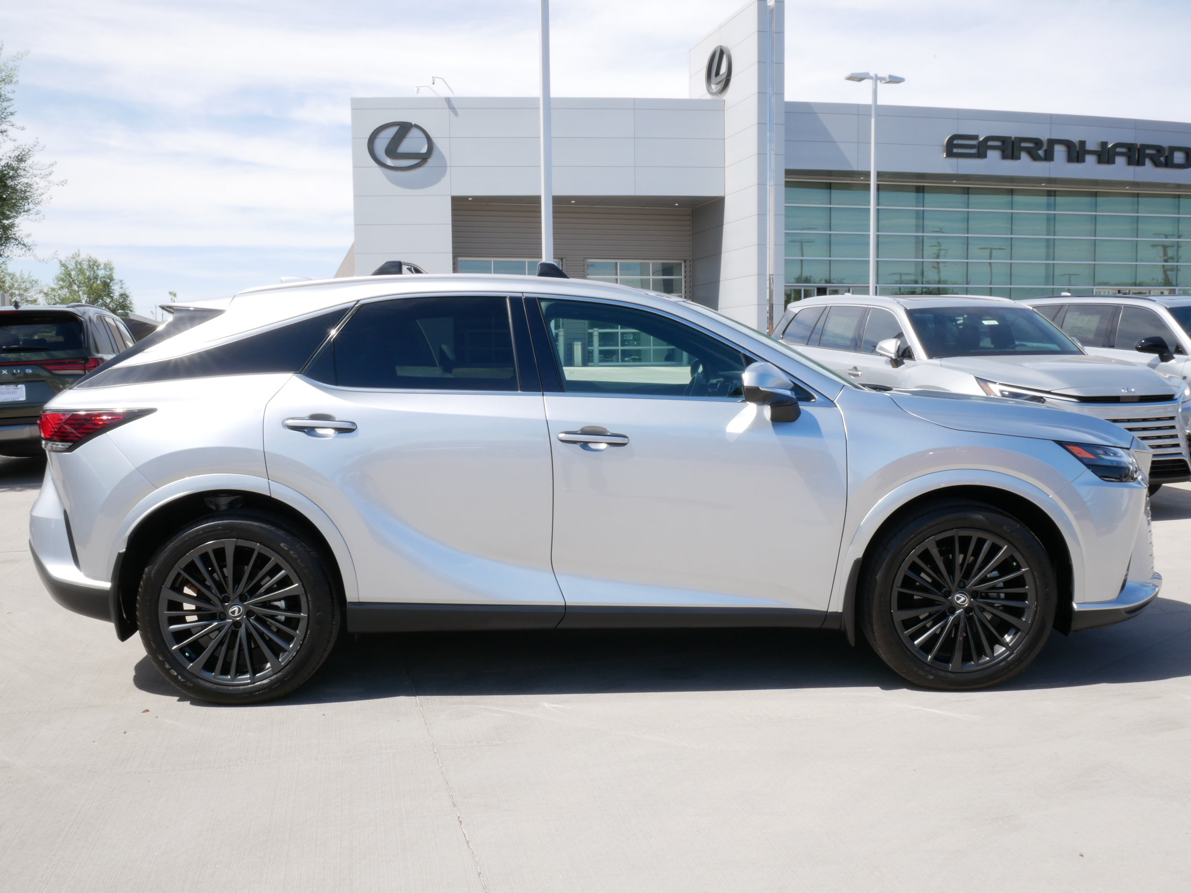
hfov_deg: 54.0
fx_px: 1170
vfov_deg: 41.8
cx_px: 596
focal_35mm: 34
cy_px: 446
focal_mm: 17
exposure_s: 1/30
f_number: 22
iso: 200
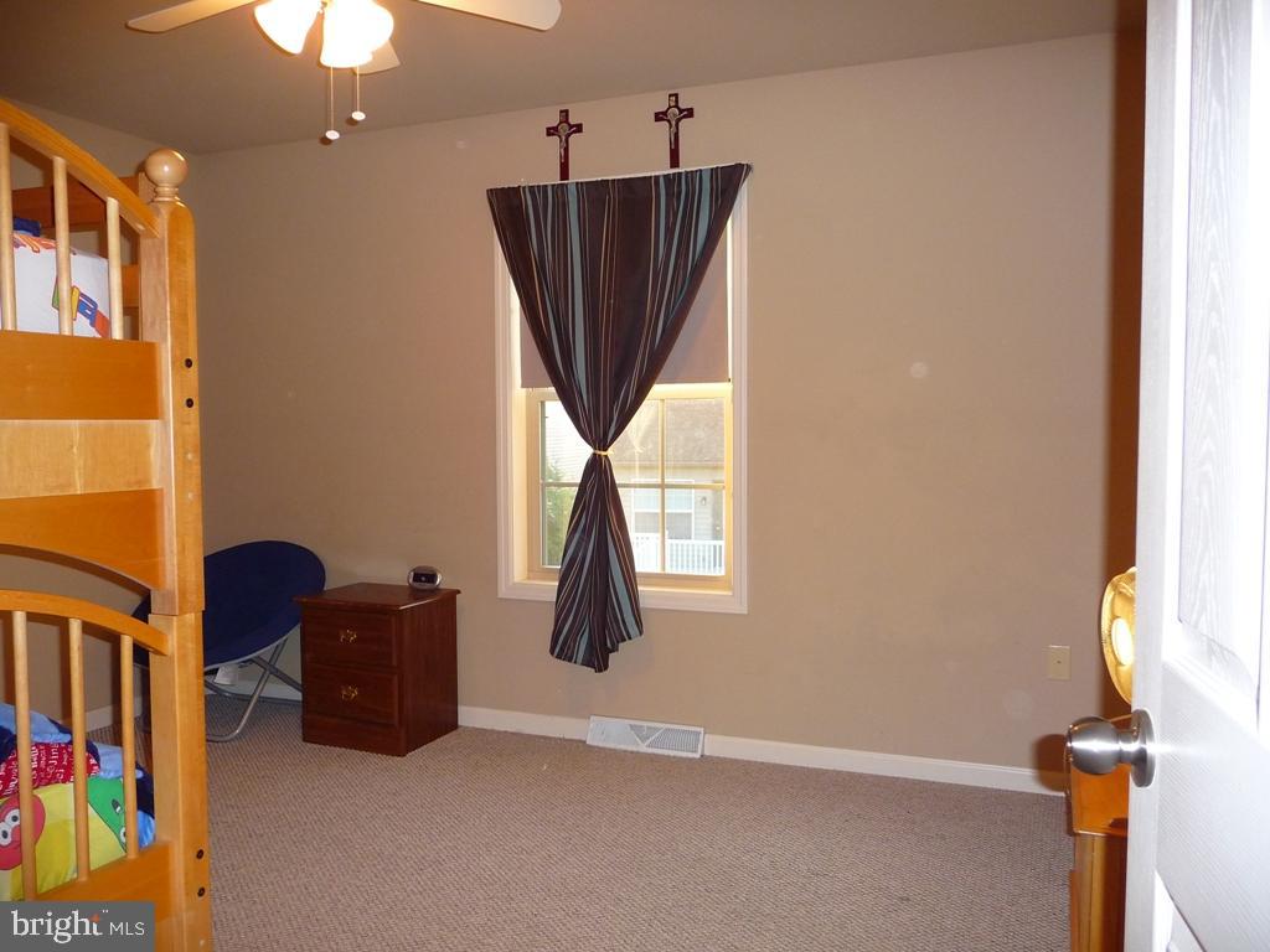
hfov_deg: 63.4
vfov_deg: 49.7
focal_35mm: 28
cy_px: 476
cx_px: 635
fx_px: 1027
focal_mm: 4.7
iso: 250
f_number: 3.3
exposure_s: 1/30
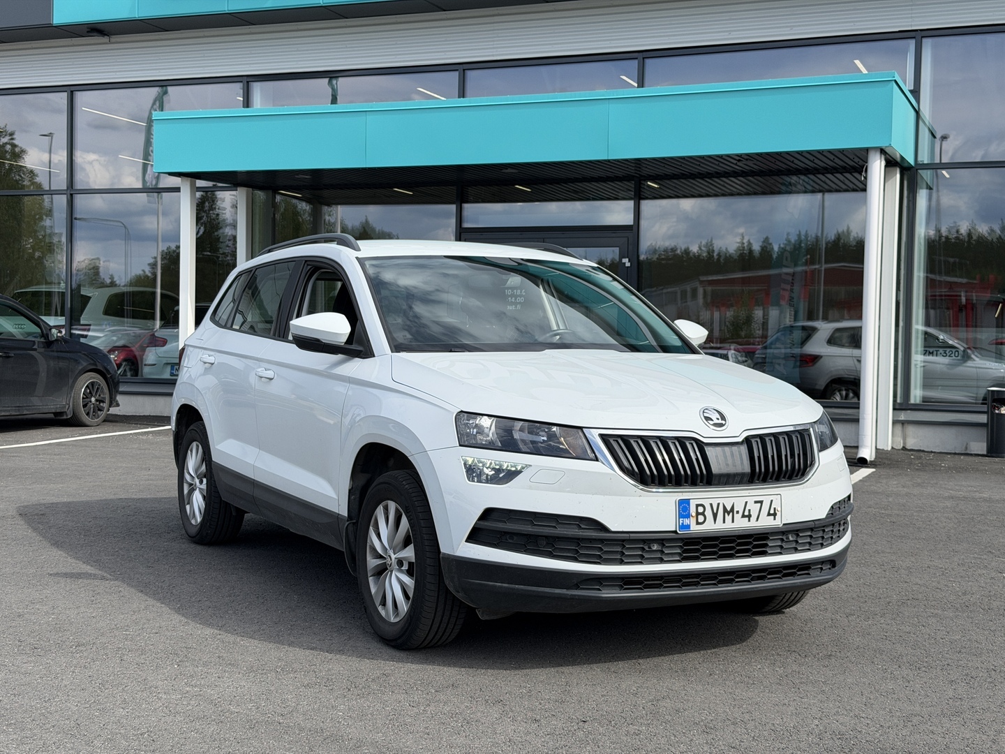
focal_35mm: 48
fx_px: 1394
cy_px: 377
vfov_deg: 30.3
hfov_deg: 39.7
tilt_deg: -1.3
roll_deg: -1.7
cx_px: 502
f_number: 1.78
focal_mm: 6.76
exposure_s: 1/3378
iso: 64
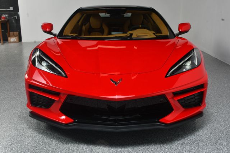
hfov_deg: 48.5
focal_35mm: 40
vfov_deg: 33.4
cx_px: 115
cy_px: 76
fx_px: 255
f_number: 13
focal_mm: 27
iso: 100
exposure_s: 1/160
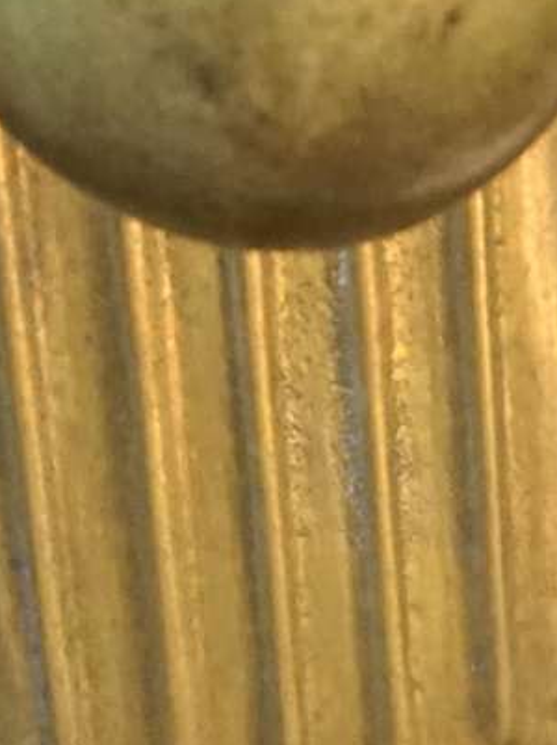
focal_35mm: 147
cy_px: 842
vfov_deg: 13.2
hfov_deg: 9.5
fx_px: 3156
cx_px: 1081
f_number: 9
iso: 2500
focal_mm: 17
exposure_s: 1/500
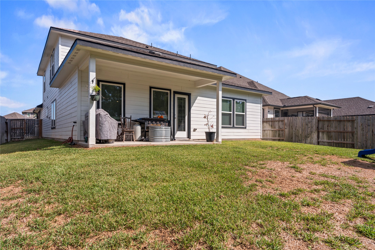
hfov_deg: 78.6
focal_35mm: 22
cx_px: 188
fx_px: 229
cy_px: 125
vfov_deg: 57.2
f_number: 8
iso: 400
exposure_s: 1/80
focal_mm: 22
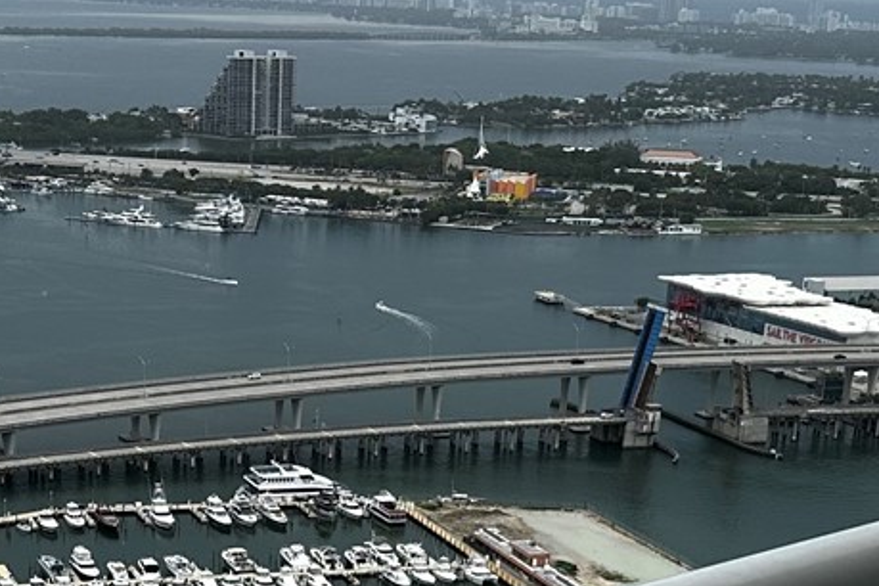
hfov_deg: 23.3
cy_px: 808
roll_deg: -1.7
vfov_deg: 14.9
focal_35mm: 87
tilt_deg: -20.8
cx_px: 327
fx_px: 2124
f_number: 1.78
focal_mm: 6.86
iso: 80
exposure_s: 1/5000
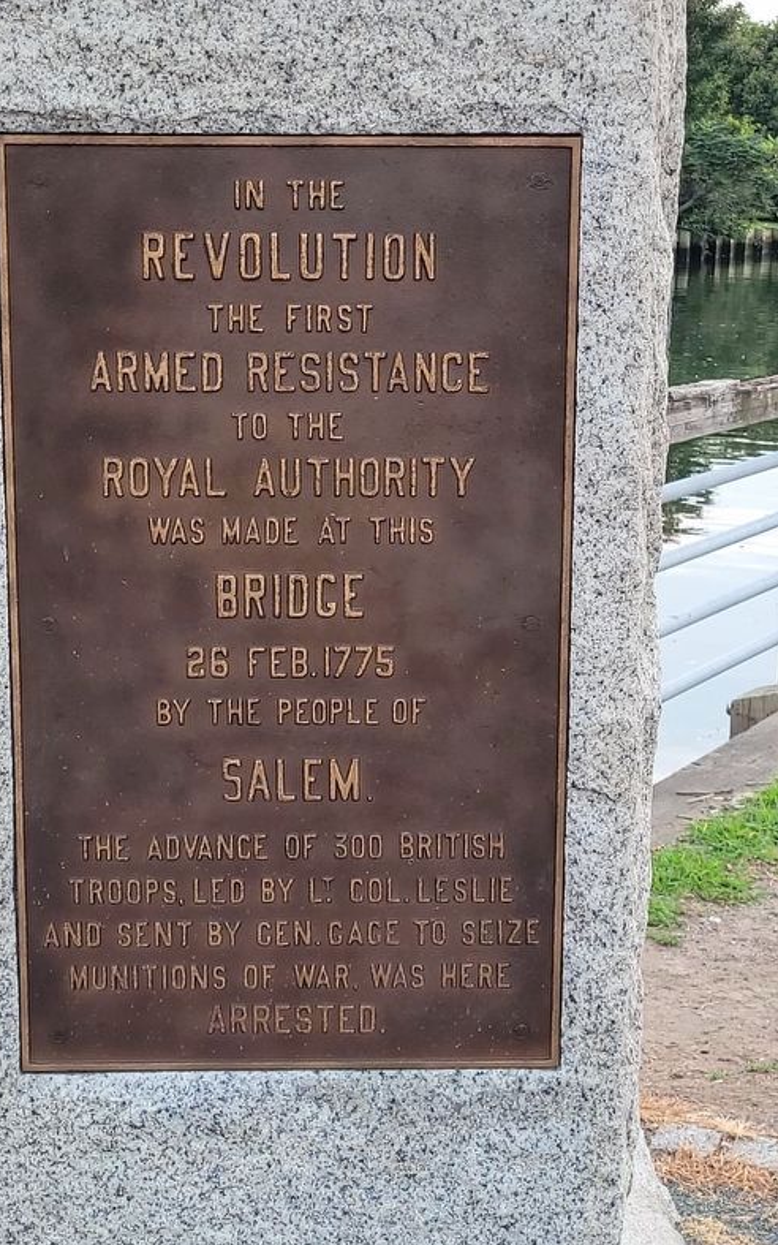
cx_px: 318
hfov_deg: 44.4
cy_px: 628
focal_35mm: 28
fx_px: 950
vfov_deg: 66.5
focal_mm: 5.4
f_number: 1.8
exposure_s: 1/276
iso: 40
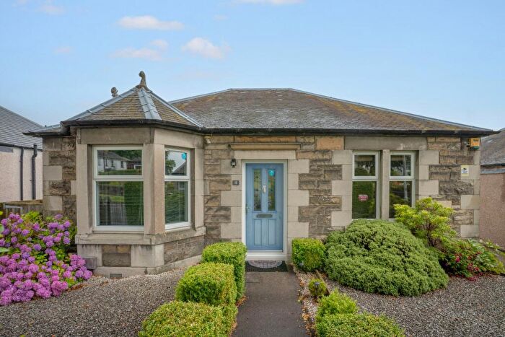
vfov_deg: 70.5
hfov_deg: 93.3
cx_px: 252
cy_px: 168
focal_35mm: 17
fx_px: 239
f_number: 7.1
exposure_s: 1/125
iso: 320
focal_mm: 17
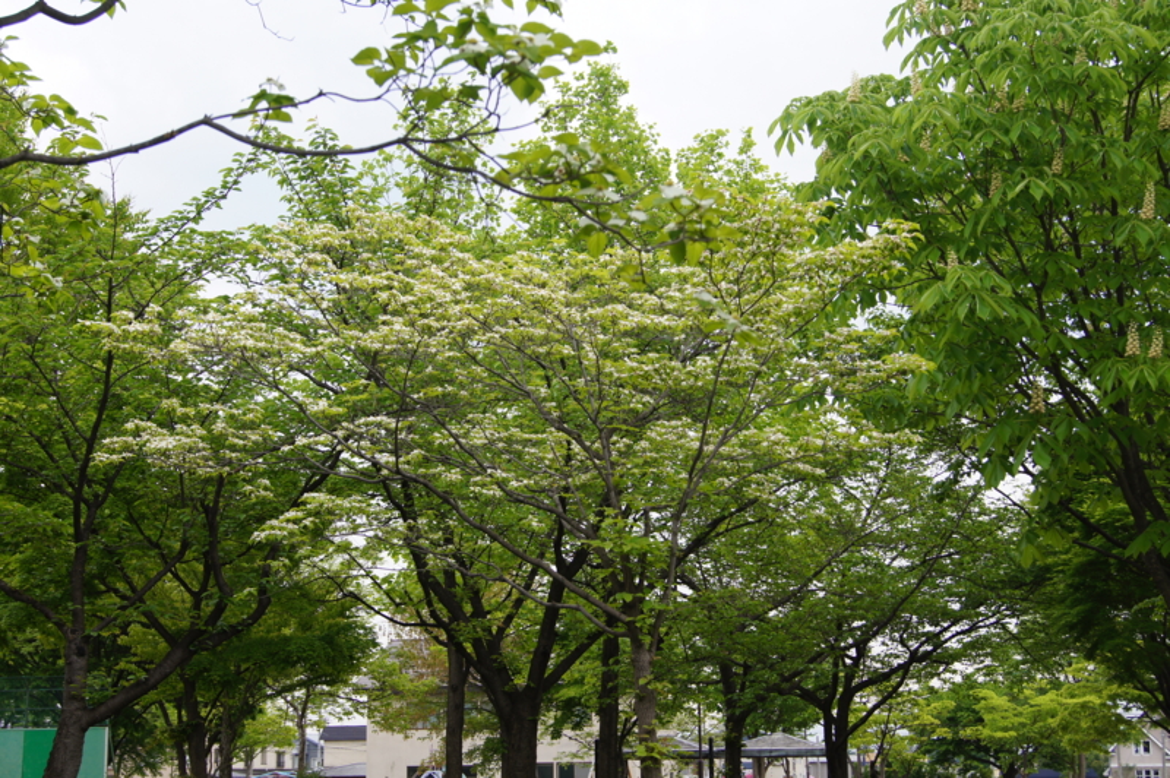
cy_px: 389
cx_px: 585
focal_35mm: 52
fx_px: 1705
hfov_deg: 37.9
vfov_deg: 25.7
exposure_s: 1/80
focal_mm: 35
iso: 100
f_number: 7.1
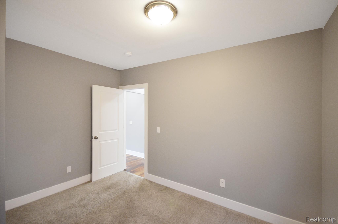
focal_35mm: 15
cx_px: 169
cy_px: 112
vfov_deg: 77.1
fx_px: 141
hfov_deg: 100.5
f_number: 4
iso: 800
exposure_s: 1/60
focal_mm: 10
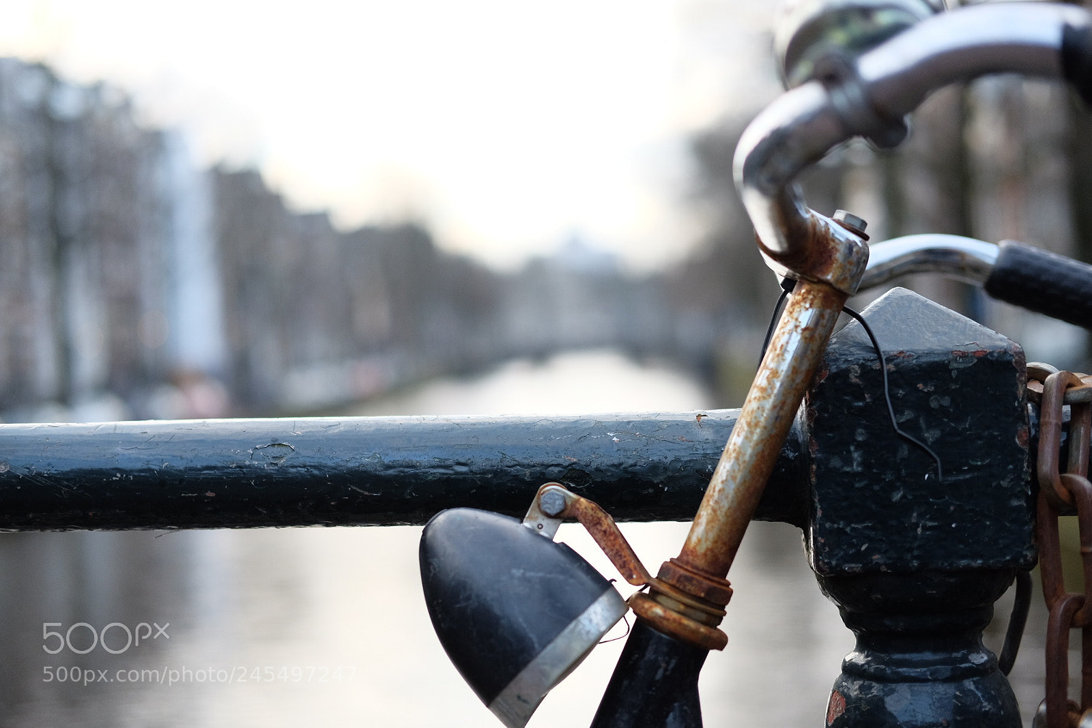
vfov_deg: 25.5
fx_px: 1608
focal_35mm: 53
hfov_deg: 37.5
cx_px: 546
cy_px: 364
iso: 800
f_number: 2
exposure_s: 1/1800
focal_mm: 35
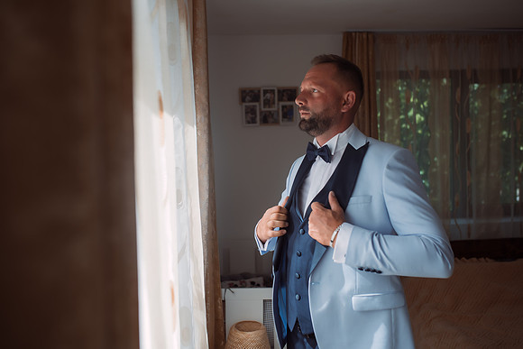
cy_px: 174
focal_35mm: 35
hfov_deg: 54.4
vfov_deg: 37.9
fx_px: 509
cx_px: 262
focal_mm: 35
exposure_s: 1/250
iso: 100
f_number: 2.8
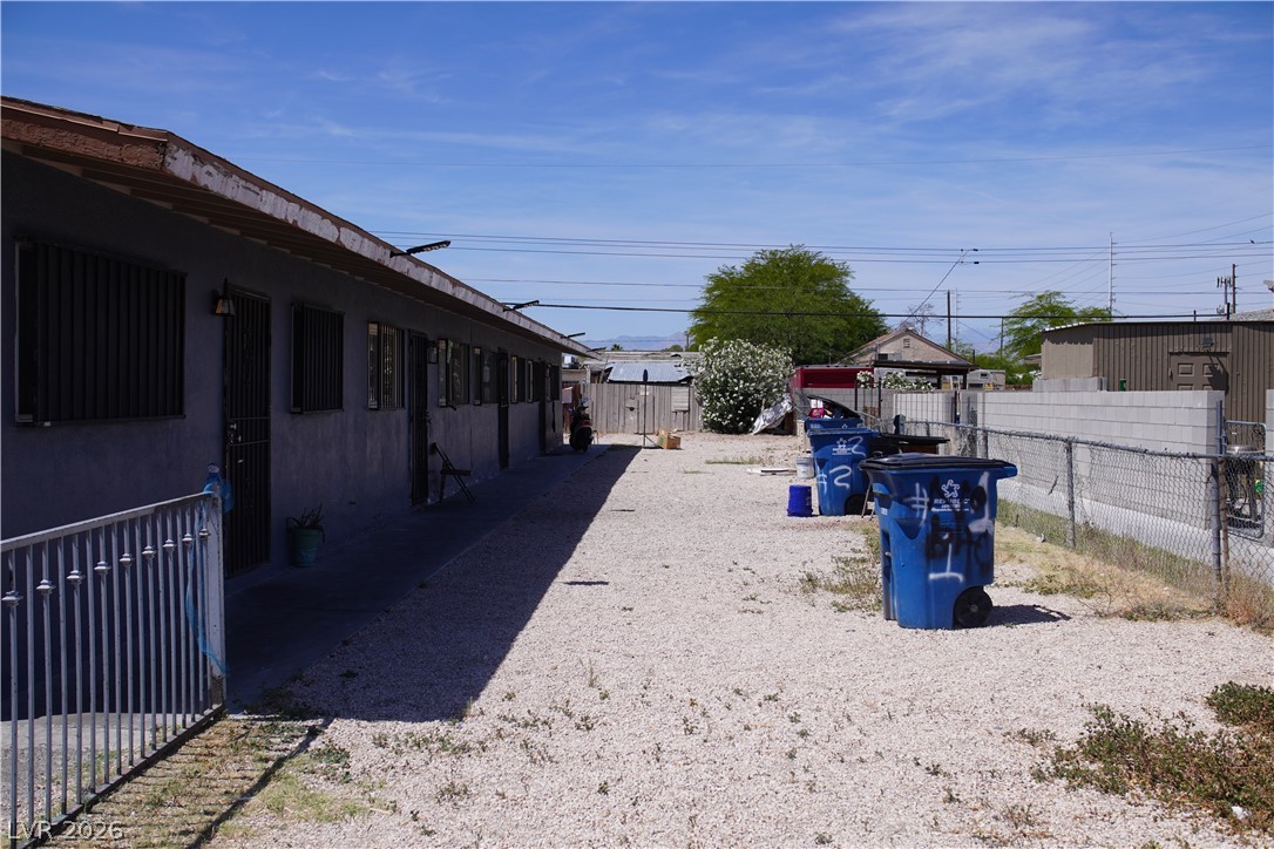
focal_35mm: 34
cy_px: 424
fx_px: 1221
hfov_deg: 55.1
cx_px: 637
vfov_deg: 38.4
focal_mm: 23
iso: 100
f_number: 5
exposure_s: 1/1000
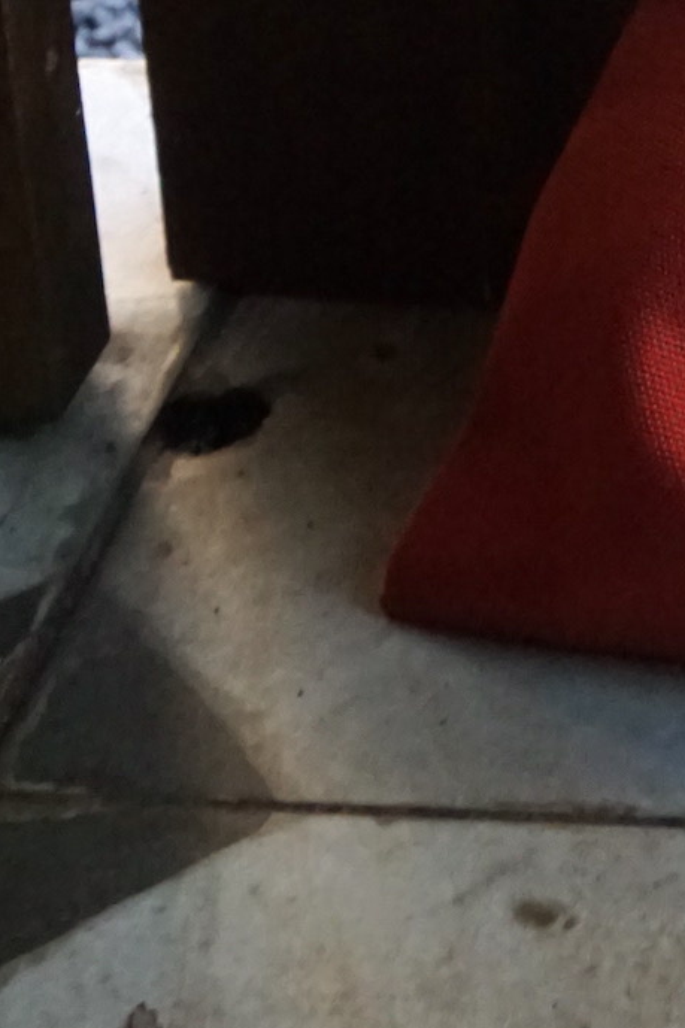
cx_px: 1095
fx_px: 3134
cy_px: -501
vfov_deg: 16.9
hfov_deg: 11.8
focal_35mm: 110
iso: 2500
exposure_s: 1/500
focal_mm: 21
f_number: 9
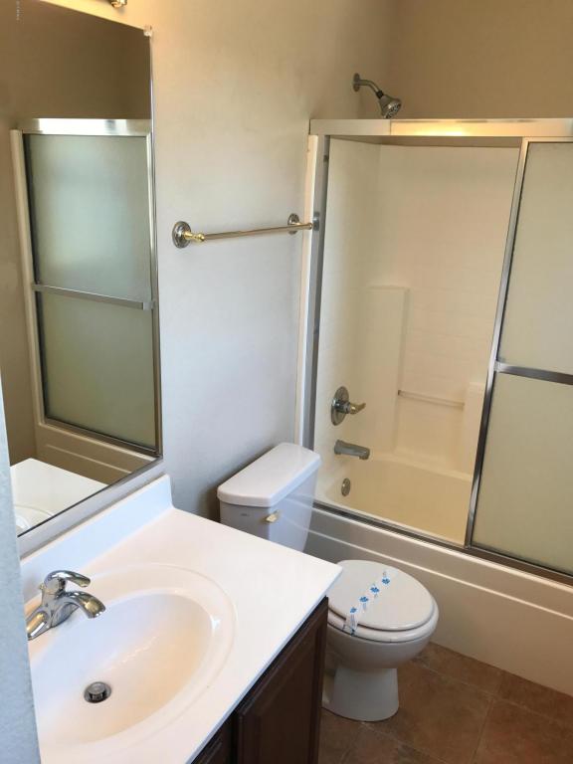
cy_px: 382
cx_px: 286
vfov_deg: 63.4
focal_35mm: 28
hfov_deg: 49.7
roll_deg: -1.7
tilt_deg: -18.3
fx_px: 618
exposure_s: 1/120
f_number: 1.8
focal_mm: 3.99
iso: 40
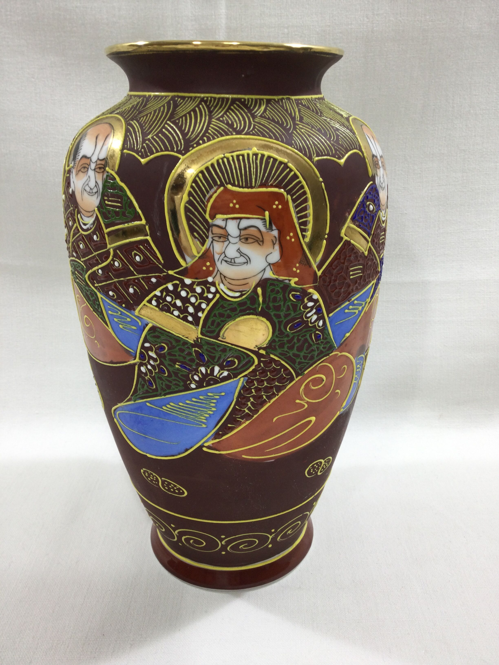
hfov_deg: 45.4
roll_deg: +0.4
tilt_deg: -19.1
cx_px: 250
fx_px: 596
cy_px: 332
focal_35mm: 31
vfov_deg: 58.4
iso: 32
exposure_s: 1/50
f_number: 2.4
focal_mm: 3.3
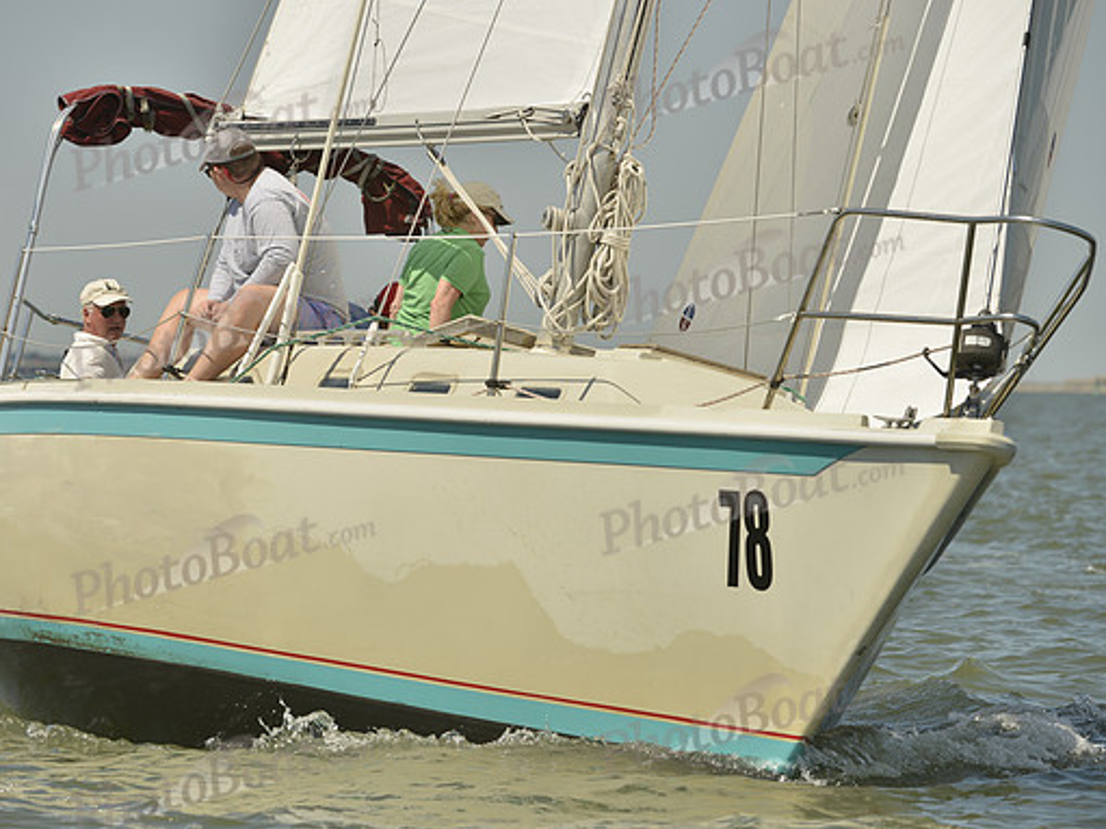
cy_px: 417
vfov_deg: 6.2
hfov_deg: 8.3
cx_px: 489
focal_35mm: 240
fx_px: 7666
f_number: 8
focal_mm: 220
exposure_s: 1/1000
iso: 200
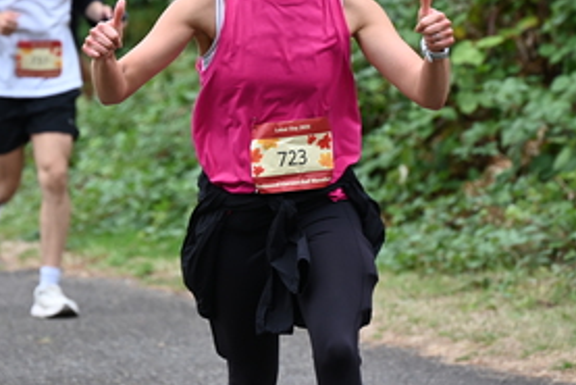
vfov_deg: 3.5
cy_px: 28
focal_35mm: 397
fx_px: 6355
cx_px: 231
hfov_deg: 5.2
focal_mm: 200
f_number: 6.3
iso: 400
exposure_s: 1/320
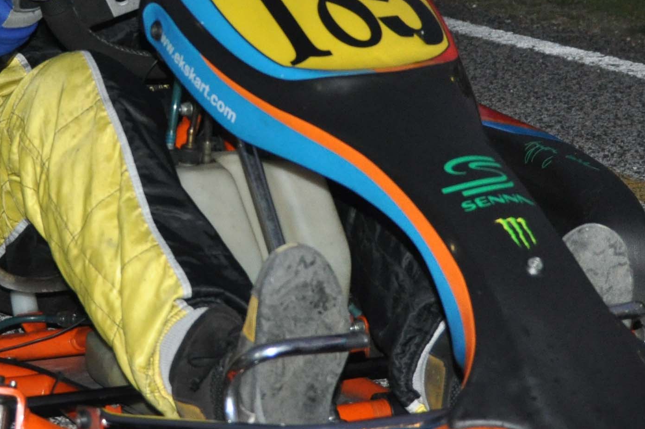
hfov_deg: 17.0
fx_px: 2147
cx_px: 223
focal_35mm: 120
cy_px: 115
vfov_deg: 11.4
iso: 800
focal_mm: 26
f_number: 4
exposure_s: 1/60
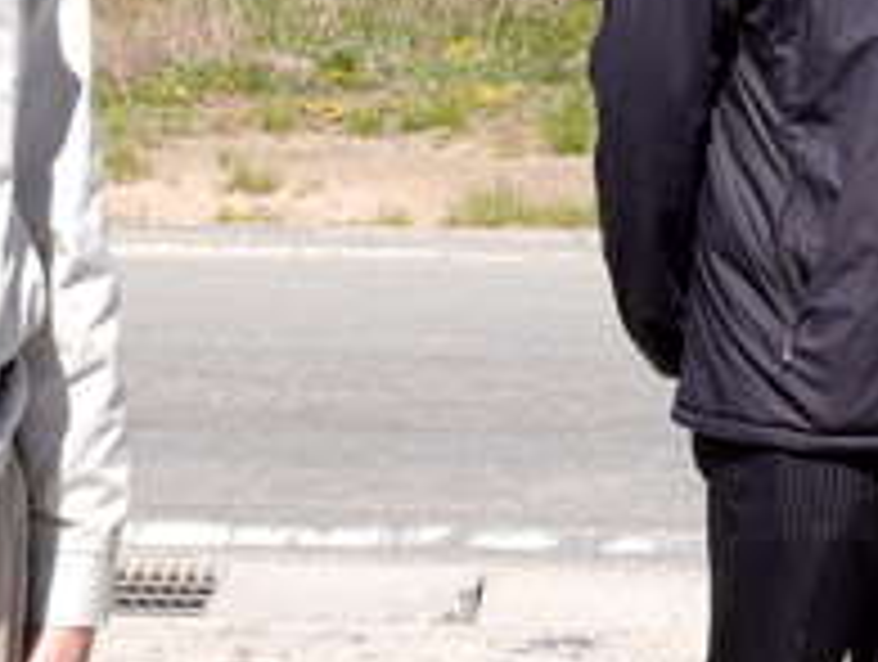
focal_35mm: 131
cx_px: 414
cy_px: -72
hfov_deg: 15.0
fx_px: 3329
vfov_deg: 11.2
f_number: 7.1
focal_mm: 20
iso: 200
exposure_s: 1/250
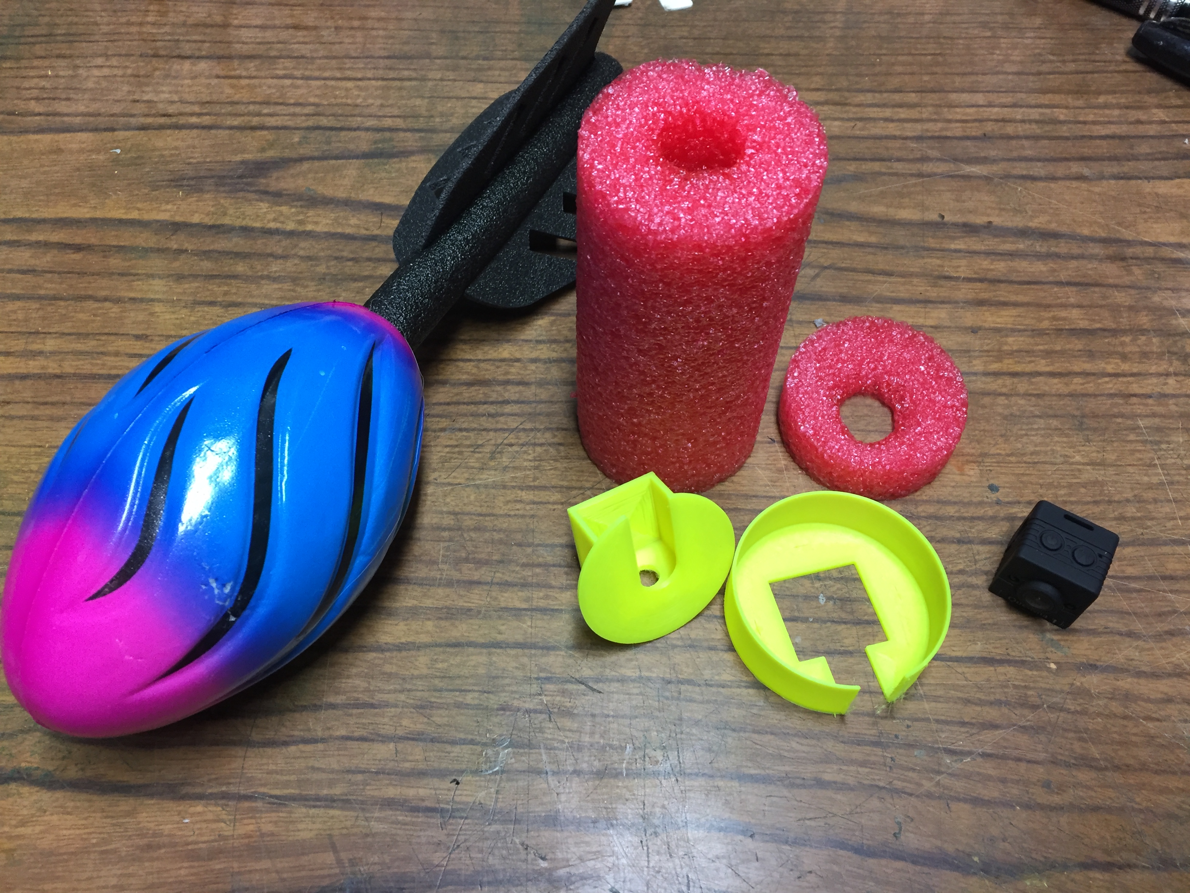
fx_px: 997
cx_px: 595
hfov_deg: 61.7
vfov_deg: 48.2
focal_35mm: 29
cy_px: 446
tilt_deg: -57.9
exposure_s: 1/30
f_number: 2.2
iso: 100
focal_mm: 4.15
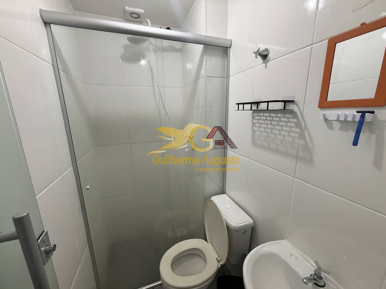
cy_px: 144
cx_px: 193
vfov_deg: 85.7
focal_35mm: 14
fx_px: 156
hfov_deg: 102.1
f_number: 2.2
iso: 125
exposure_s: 1/120
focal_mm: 2.22
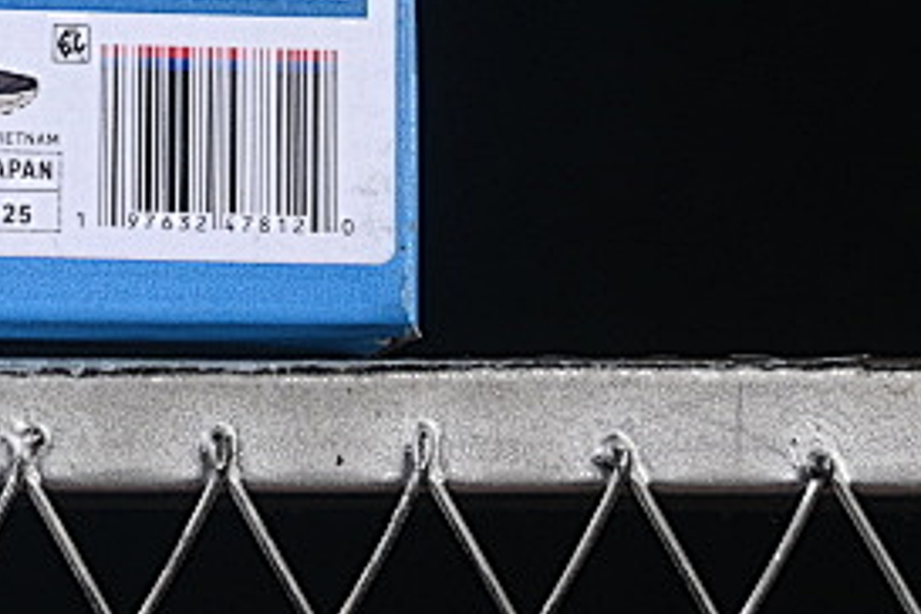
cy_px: -405
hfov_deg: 6.8
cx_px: -567
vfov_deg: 4.6
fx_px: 7598
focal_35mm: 297
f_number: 8
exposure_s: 1/60
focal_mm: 50
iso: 160
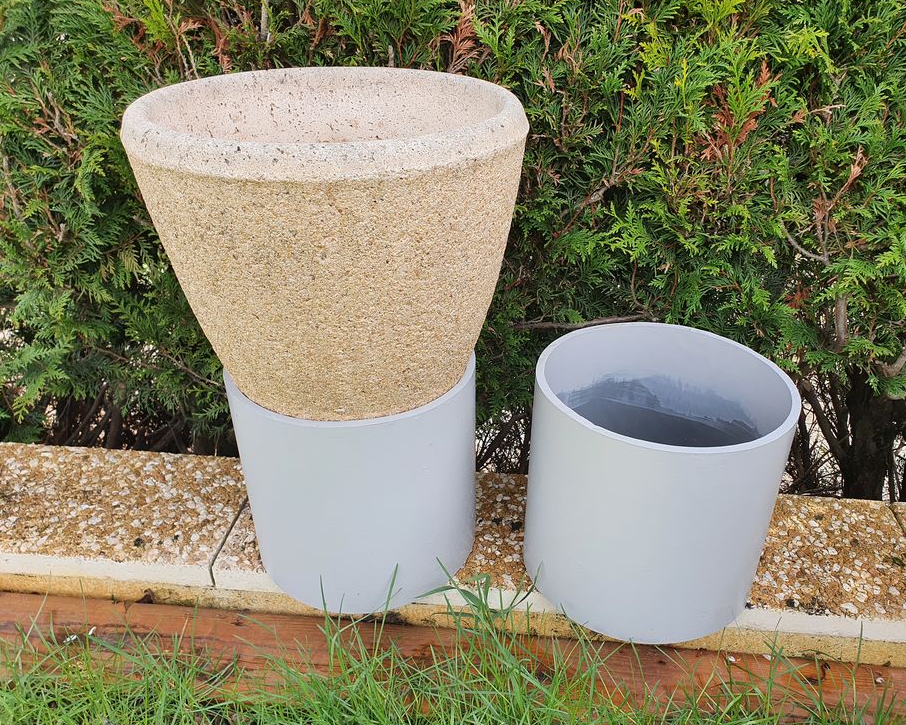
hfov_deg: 62.1
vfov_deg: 51.5
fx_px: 751
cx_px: 499
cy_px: 364
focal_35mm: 28
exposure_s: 1/464
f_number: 2.4
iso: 50
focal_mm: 4.32
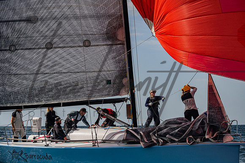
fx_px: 689
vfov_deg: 13.5
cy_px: 82
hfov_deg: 20.2
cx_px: 122
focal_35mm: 101
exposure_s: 1/6400
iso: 320
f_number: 6.3
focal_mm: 100
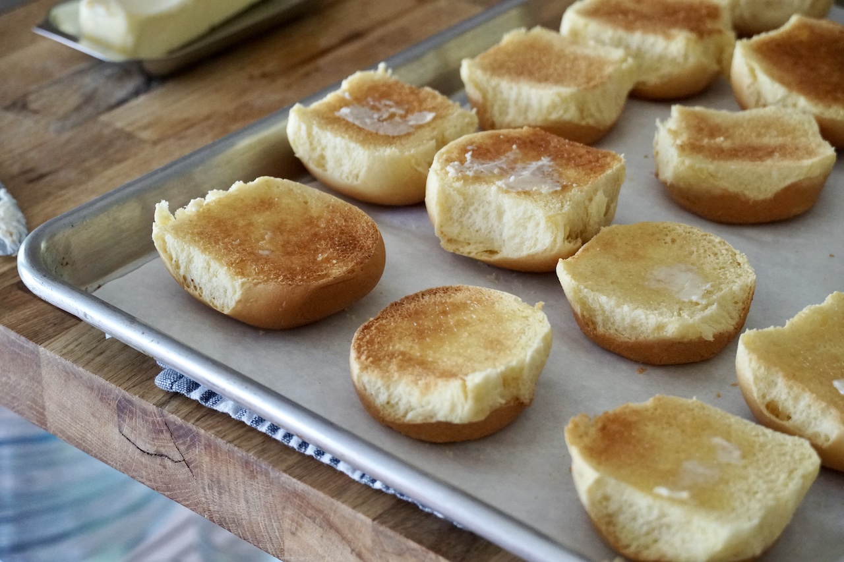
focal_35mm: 80
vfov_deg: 17.2
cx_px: 422
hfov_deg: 25.5
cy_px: 281
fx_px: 1863
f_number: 5
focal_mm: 53
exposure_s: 1/160
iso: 4000
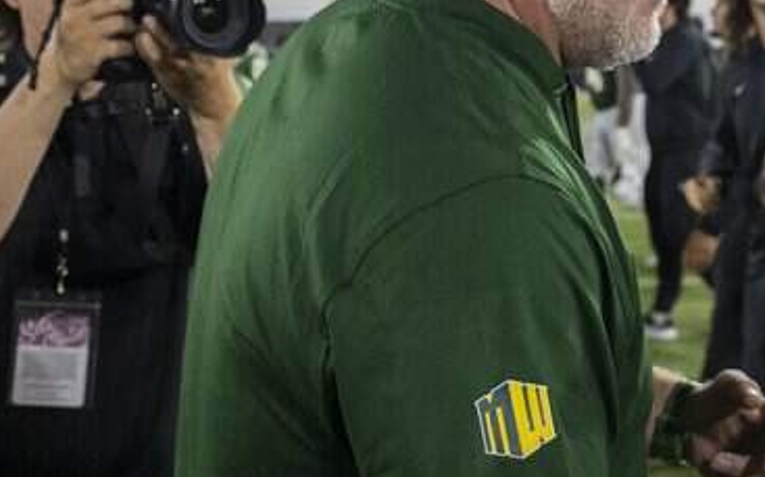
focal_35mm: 80
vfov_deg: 16.3
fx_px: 1667
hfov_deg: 24.2
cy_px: 200
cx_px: 836
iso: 3200
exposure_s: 1/1000
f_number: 4
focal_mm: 24
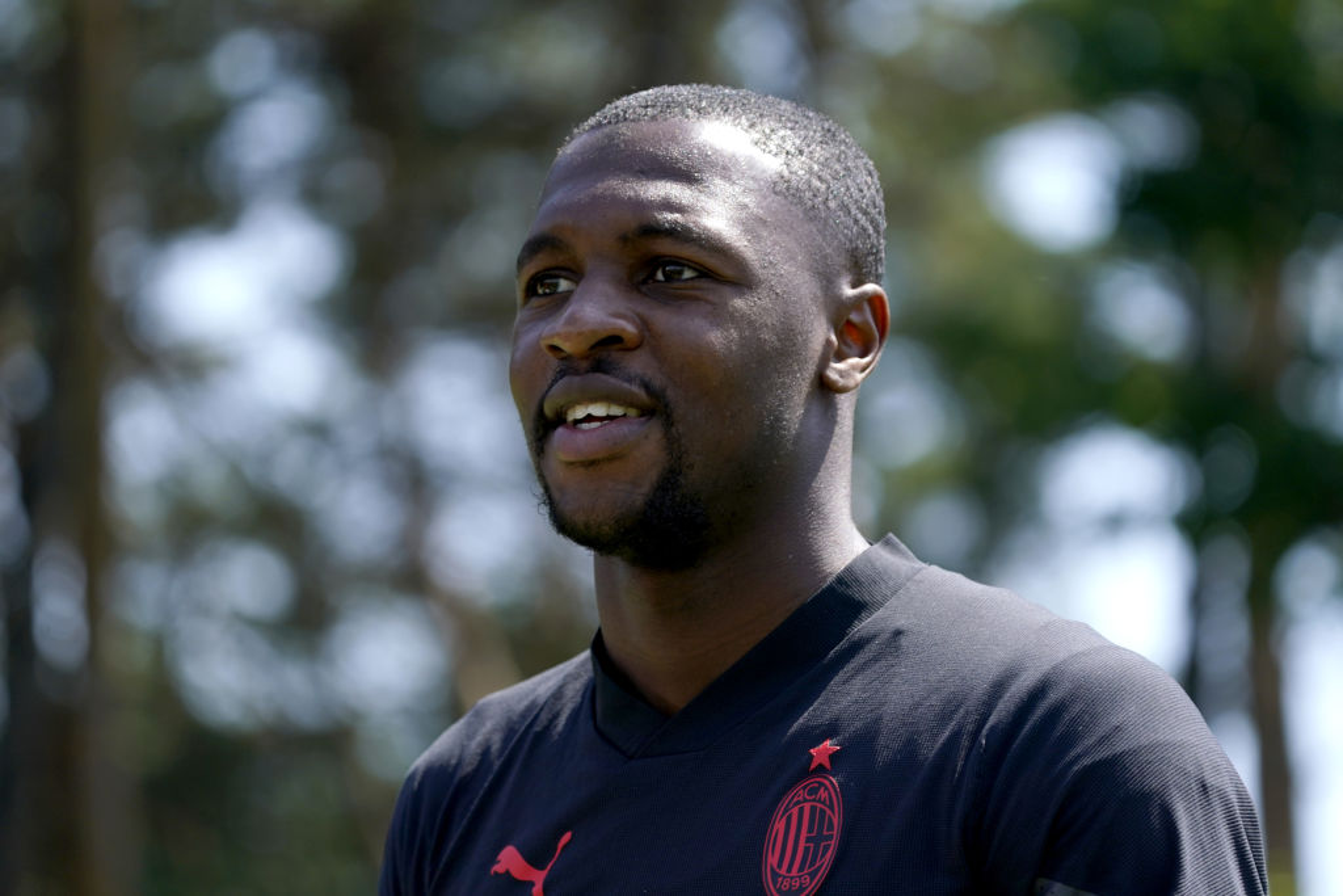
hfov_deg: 10.0
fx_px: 7648
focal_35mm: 205
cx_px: 672
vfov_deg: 6.7
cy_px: 448
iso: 320
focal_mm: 205
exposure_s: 1/1000
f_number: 5.6
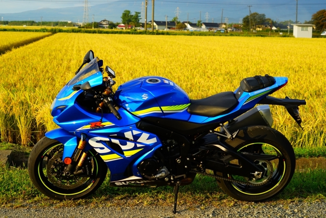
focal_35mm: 69
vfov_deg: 19.7
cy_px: 109
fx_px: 625
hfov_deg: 29.2
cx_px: 163
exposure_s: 1/1000
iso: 1000
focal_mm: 69
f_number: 8
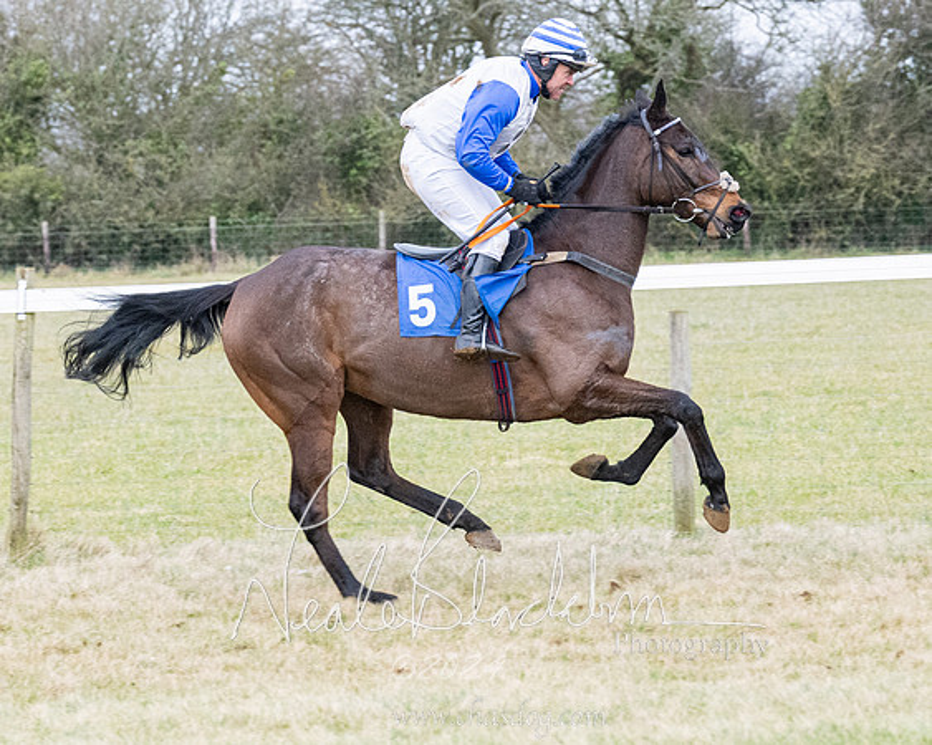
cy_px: 508
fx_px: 6045
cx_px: 210
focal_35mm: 219
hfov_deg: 8.8
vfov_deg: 7.0
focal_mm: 95
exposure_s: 1/1000
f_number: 4
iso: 1600
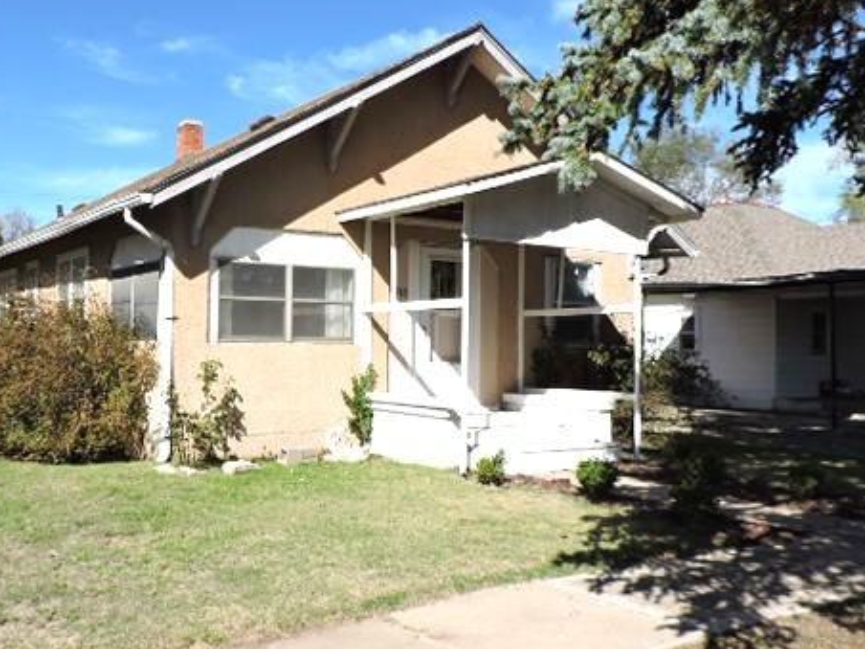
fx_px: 850
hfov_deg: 53.2
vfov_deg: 41.8
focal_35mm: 34
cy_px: 316
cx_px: 312
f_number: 3.7
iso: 100
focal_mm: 4.3
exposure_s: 1/1250
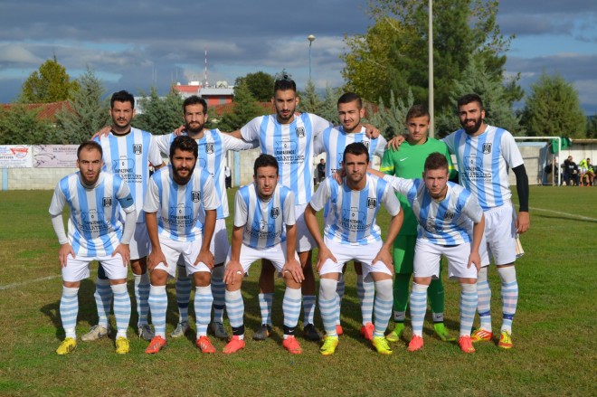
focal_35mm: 66
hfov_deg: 30.5
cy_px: 198
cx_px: 298
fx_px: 1094
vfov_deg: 20.6
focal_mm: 44
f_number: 7.1
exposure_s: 1/2000
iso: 360
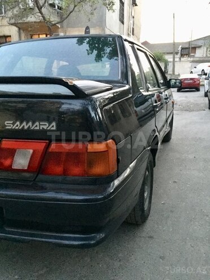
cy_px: 140
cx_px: 105
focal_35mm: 29
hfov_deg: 48.2
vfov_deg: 61.7
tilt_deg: -11.7
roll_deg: -0.3
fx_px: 235
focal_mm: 4.15
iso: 1250
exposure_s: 1/17
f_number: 2.2
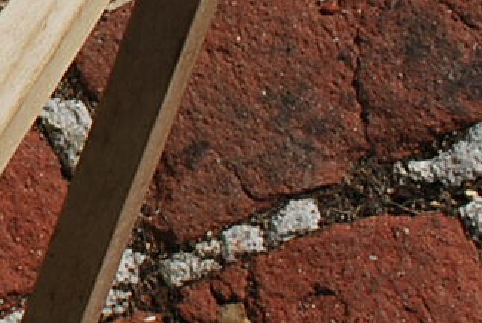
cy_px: -149
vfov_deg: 5.9
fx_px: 3124
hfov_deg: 8.1
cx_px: -726
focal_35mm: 233
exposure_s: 1/320
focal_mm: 26
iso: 100
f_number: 9
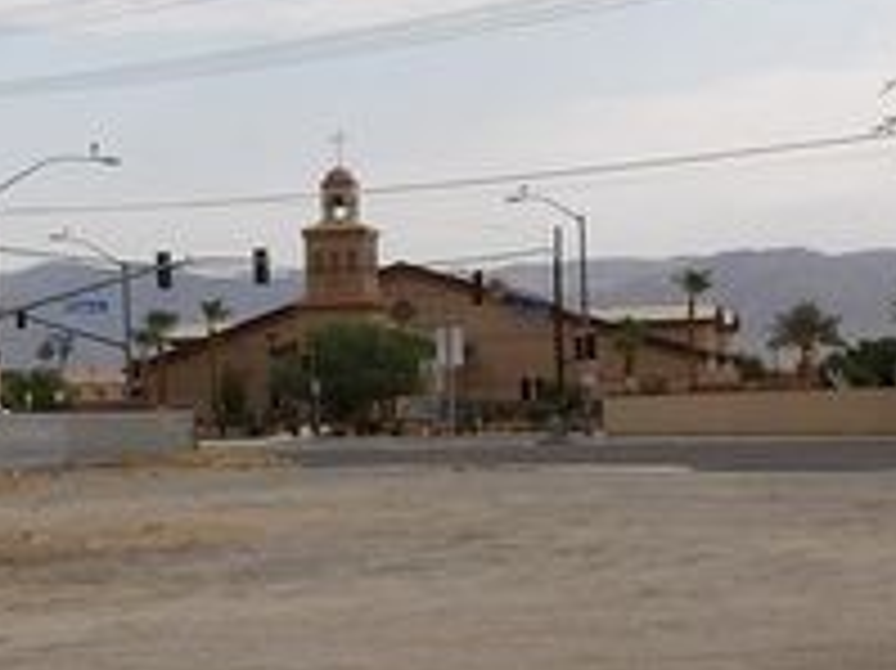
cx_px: 194
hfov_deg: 21.5
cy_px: 508
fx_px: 2328
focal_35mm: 90
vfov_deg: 16.3
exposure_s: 1/826
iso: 100
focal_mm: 5
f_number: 4.8
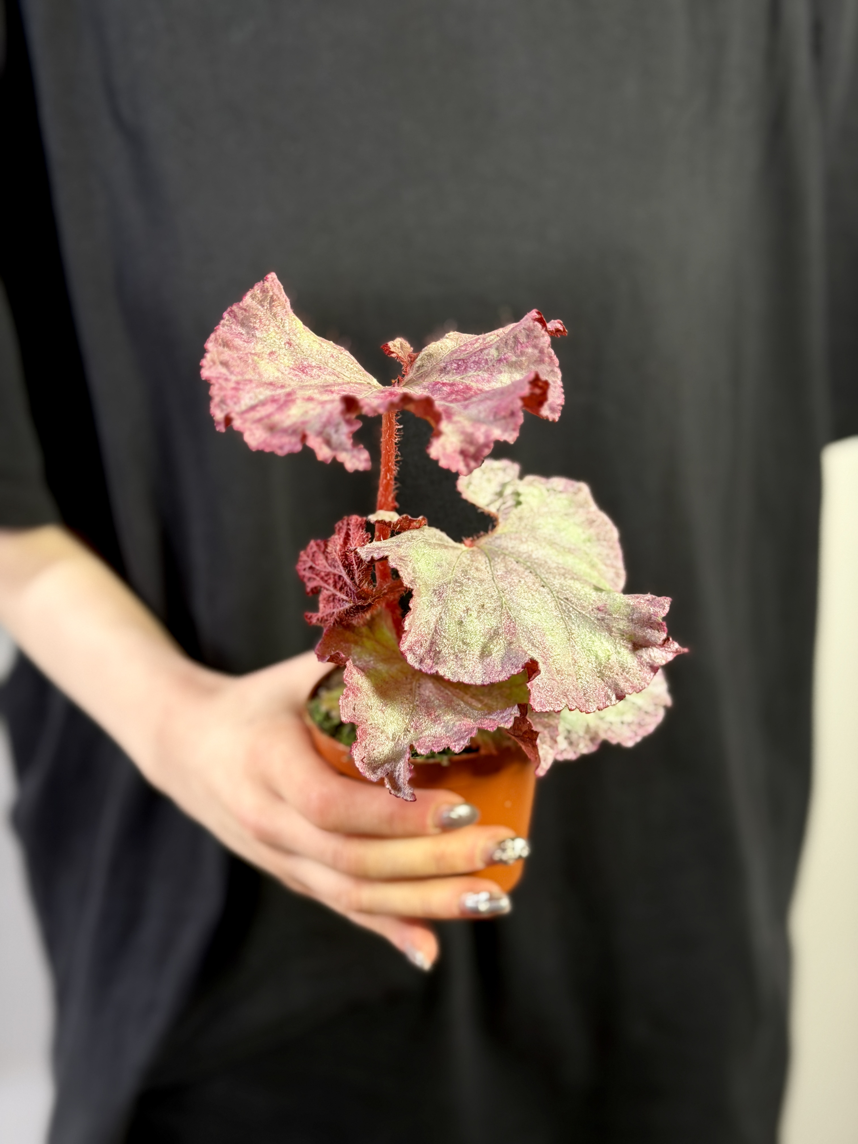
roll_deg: +0.8
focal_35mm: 48
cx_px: 429
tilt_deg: -23.6
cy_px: 572
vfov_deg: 39.7
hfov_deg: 30.3
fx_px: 1586
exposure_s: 1/50
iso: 100
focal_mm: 6.76
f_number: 1.78
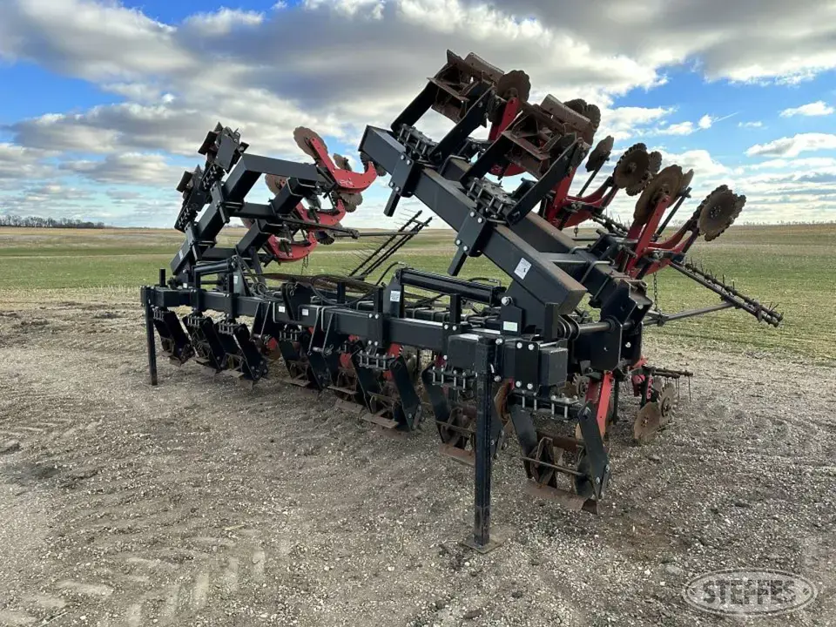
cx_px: 418
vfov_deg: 56.8
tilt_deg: -5.5
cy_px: 314
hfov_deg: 71.6
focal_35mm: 24
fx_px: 580
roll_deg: +1.3
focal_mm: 6.86
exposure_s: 1/1119
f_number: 1.78
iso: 80
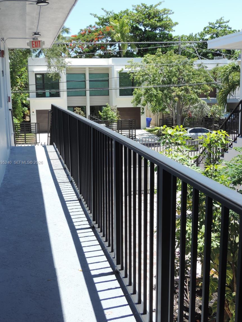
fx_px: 392
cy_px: 163
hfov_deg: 34.3
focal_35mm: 42
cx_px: 117
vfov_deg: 44.8
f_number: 3.3
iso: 80
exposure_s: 1/400
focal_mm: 7.1
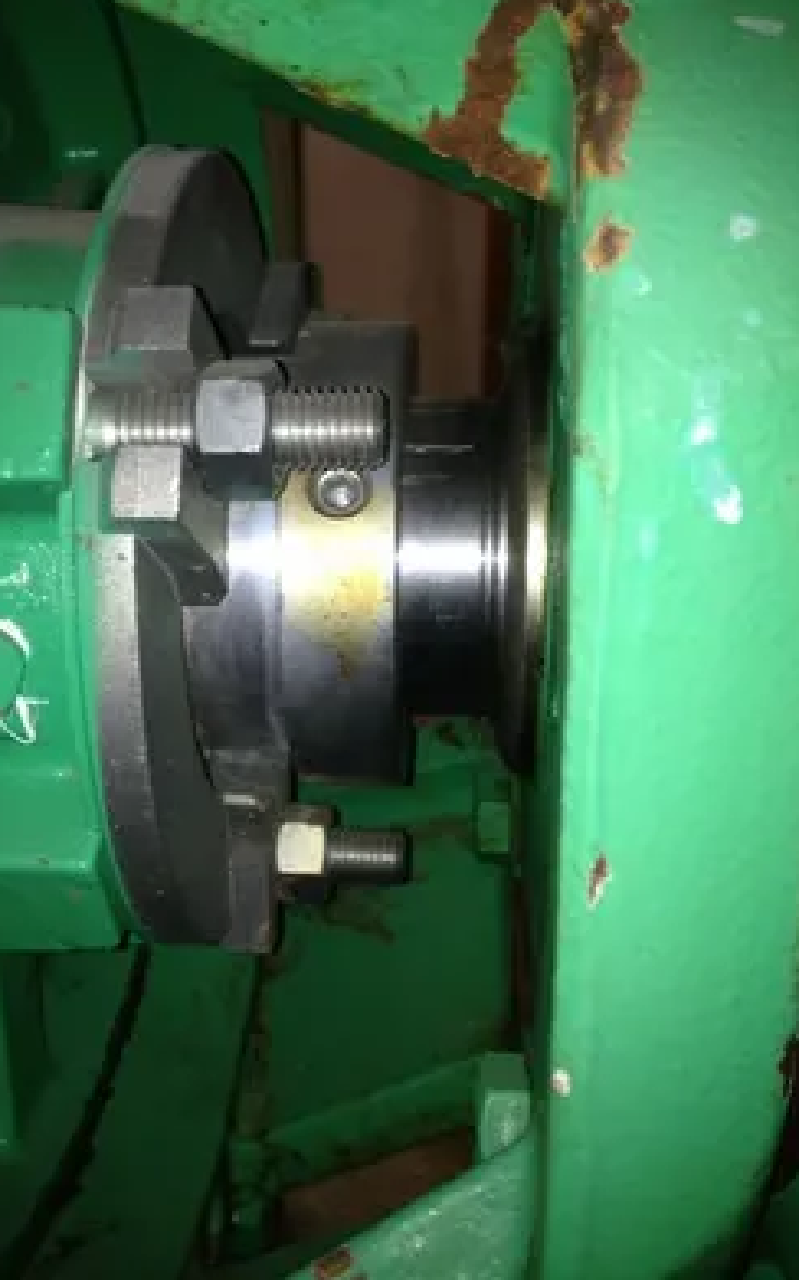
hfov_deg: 33.4
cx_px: 318
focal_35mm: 38
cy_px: 629
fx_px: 1325
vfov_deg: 51.6
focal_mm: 4.28
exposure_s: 1/31
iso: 50
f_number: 2.4
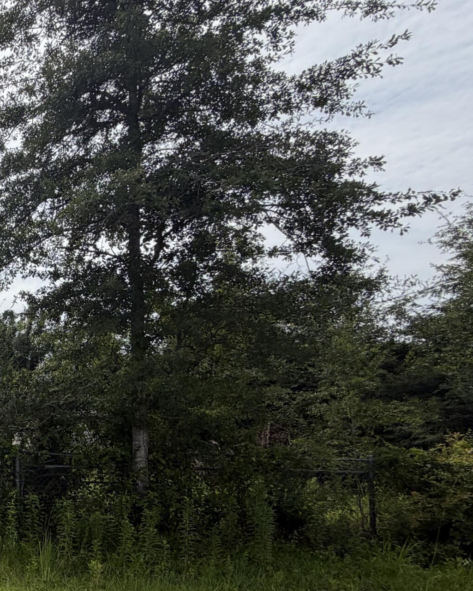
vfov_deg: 53.2
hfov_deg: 31.3
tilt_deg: +0.6
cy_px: 443
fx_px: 560
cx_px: -185
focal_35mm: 32
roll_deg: +0.6
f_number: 2.2
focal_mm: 2.22
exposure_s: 1/1464
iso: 20
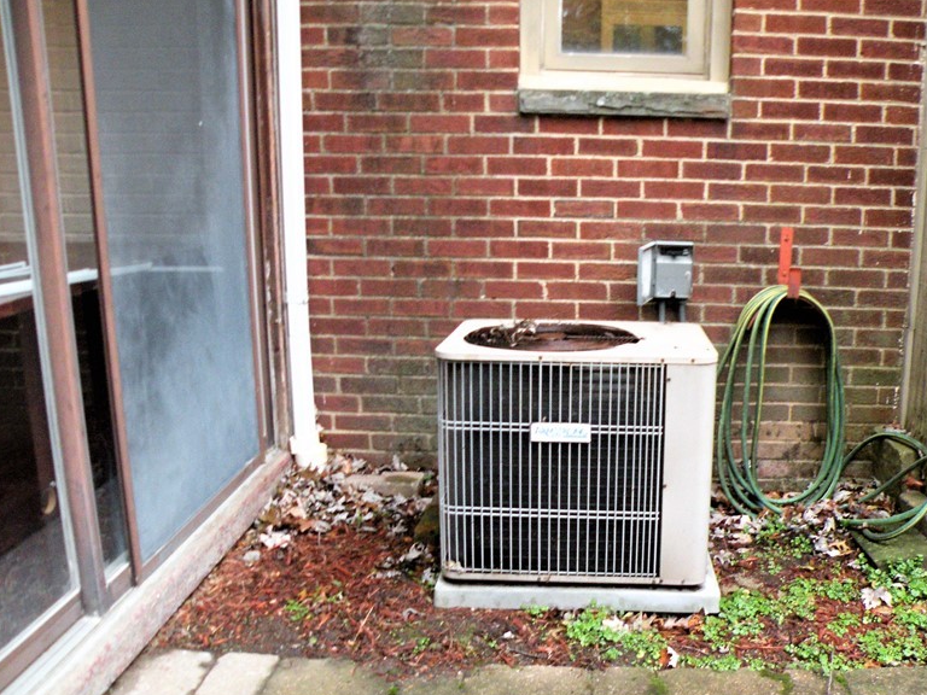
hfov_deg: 50.8
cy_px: 381
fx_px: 964
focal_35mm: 36
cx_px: 587
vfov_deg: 39.6
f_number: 2.8
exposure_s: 1/51.4
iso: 348
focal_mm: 4.7
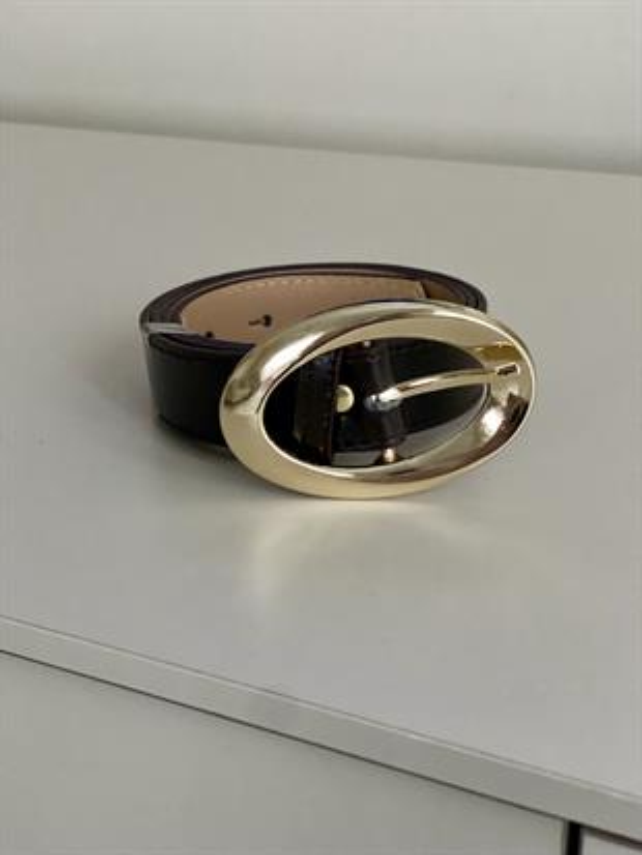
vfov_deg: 36.8
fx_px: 1285
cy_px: 428
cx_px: 321
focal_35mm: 52
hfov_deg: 28.0
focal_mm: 6
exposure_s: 1/20
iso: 400
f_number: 2
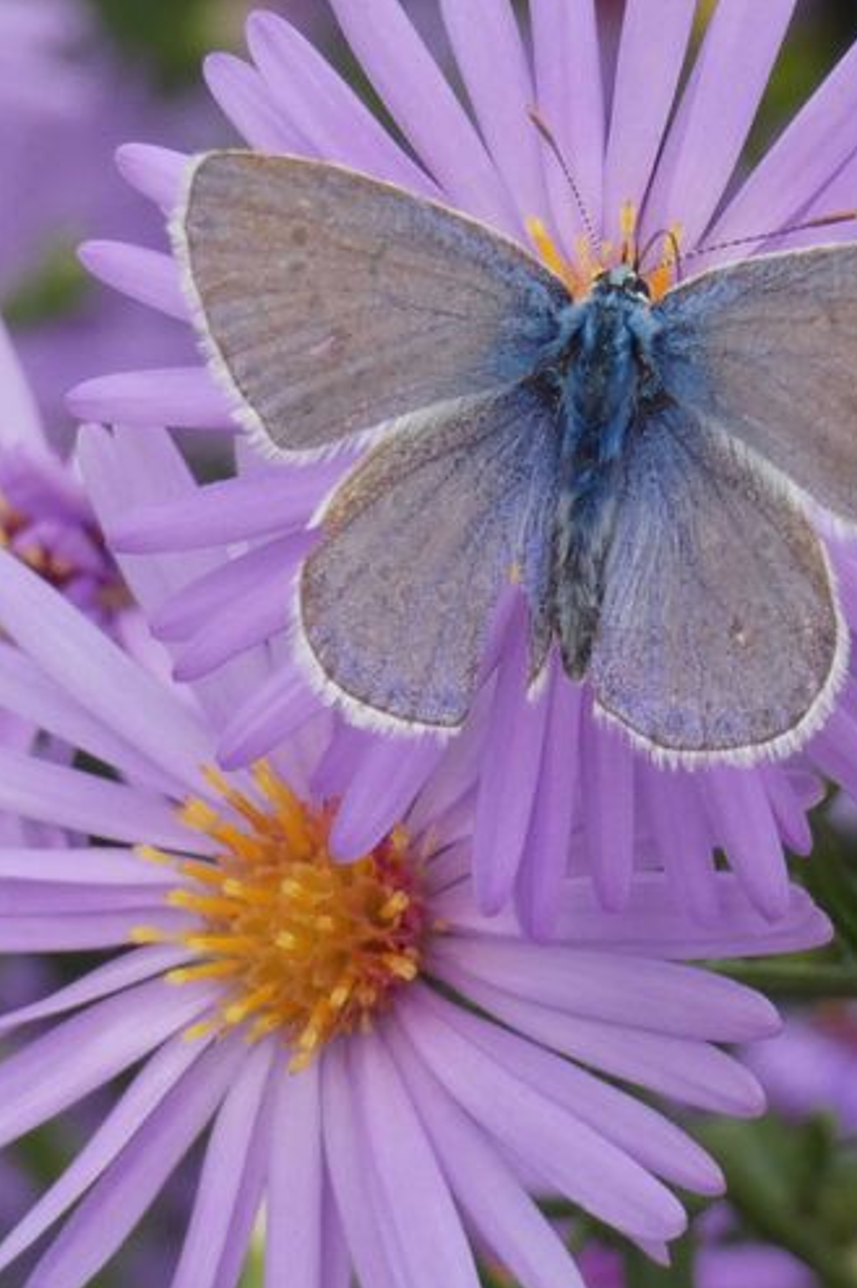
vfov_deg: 7.3
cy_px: 626
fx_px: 10076
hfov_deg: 4.9
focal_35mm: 282
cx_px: 462
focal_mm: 28.1
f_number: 5.4
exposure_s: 1/80
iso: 200
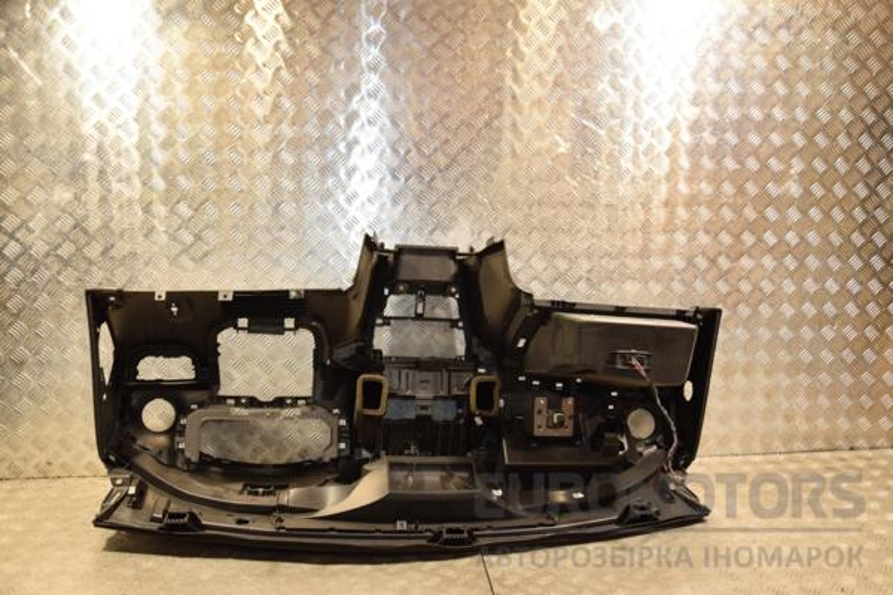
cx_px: 446
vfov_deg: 40.0
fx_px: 819
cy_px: 298
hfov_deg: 57.2
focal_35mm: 33
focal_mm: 22
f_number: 5
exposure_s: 1/125
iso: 800
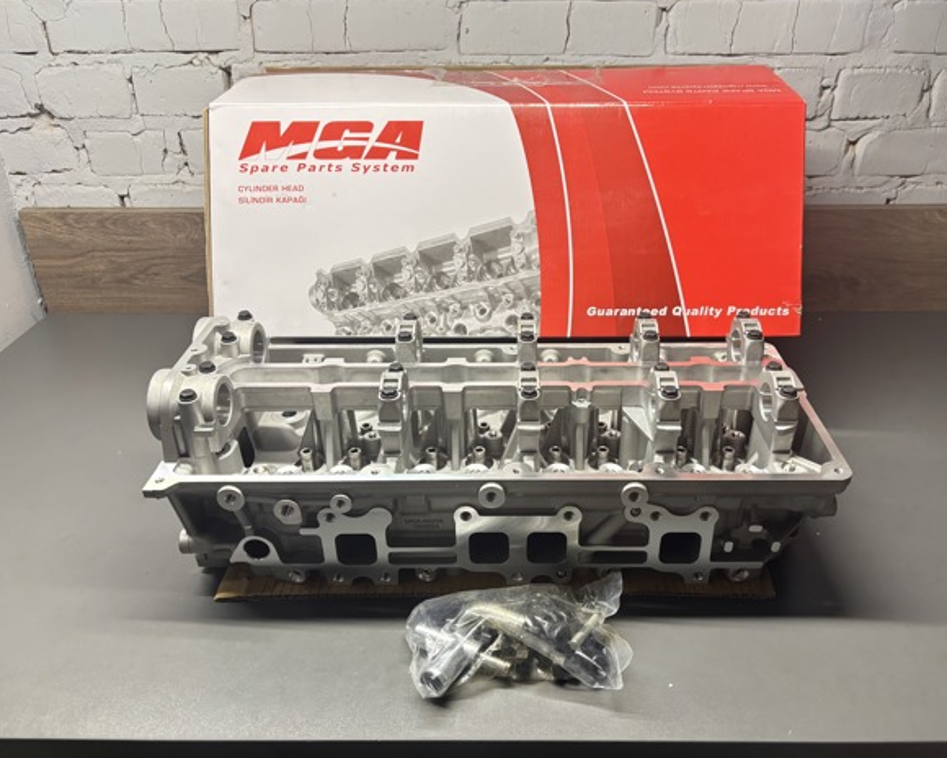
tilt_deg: -28.0
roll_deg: +0.9
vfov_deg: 51.5
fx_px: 785
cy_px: 369
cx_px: 511
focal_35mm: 28
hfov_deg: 62.1
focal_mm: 5.96
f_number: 1.6
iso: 200
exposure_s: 1/50
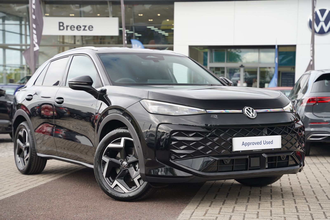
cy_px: 110
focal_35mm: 65
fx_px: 595
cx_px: 165
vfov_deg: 20.9
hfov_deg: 31.0
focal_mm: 65
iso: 100
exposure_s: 1/100
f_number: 4.5
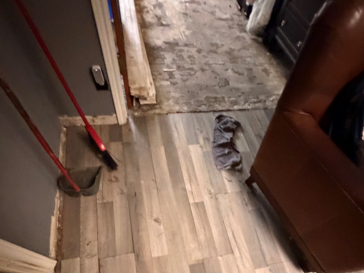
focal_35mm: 19
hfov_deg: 84.7
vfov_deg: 62.9
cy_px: 218
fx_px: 200
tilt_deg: -65.0
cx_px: 180
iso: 2000
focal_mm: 2.22
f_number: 2.2
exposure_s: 1/30
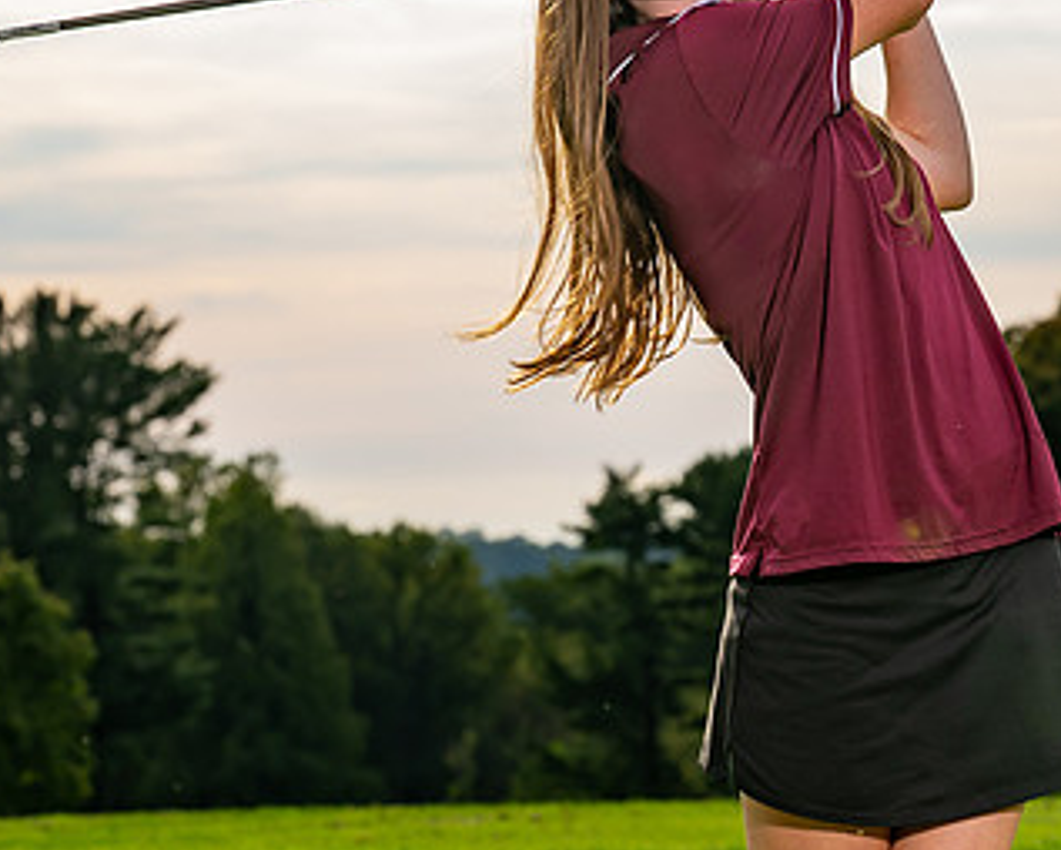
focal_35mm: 206
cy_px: 202
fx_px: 6473
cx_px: 642
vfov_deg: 7.5
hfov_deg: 9.4
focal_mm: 70
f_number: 5.6
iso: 80
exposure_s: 1/320
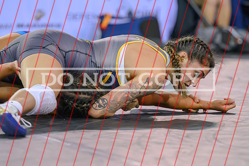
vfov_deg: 5.7
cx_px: 148
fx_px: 1681
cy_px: 100
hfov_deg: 8.5
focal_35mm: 243
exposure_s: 1/800
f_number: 2.8
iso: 4000
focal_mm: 150
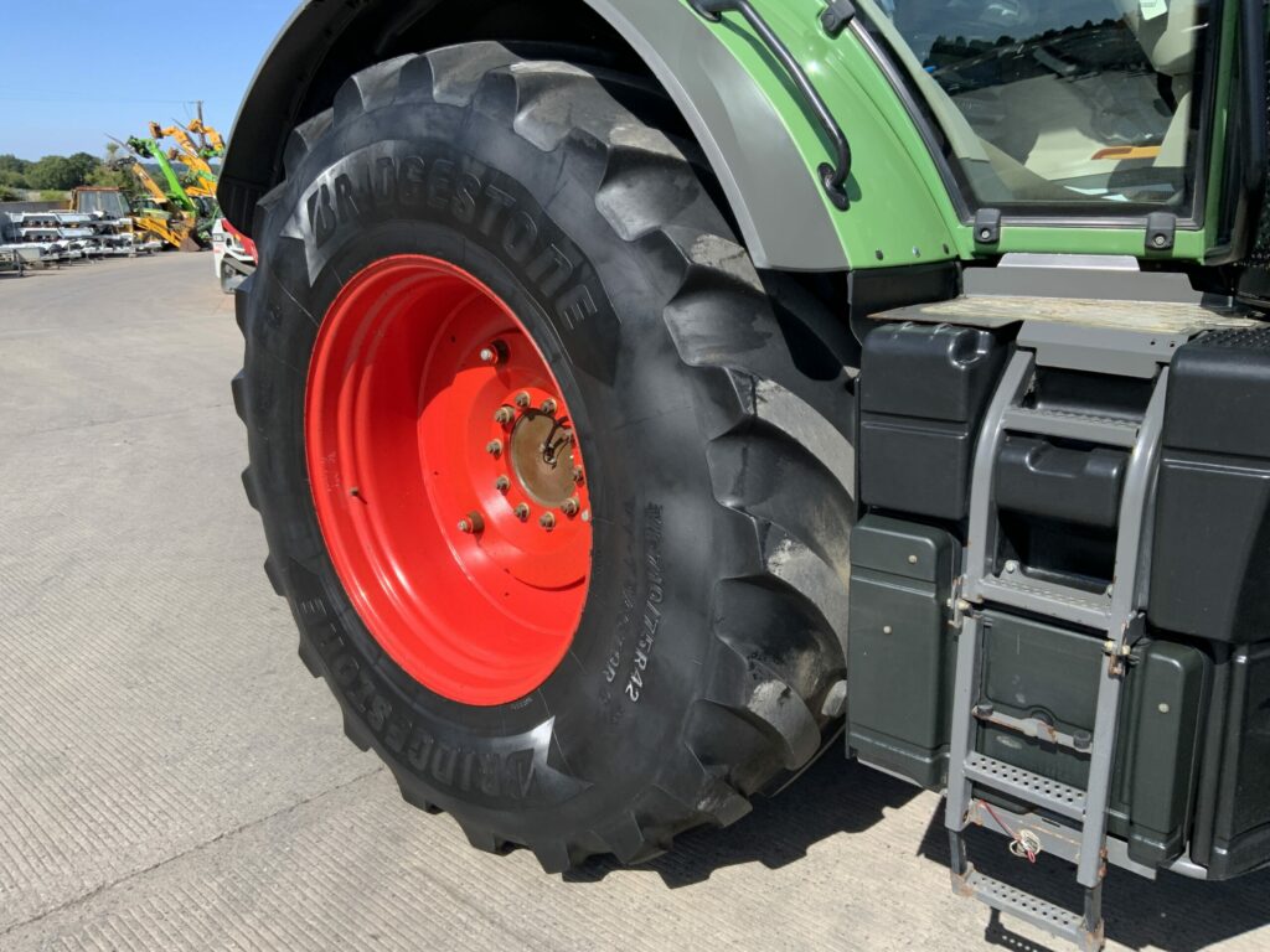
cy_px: 476
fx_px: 1064
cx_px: 635
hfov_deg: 61.7
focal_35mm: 29
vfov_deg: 48.2
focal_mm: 3
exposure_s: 1/1015
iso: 16
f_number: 1.8
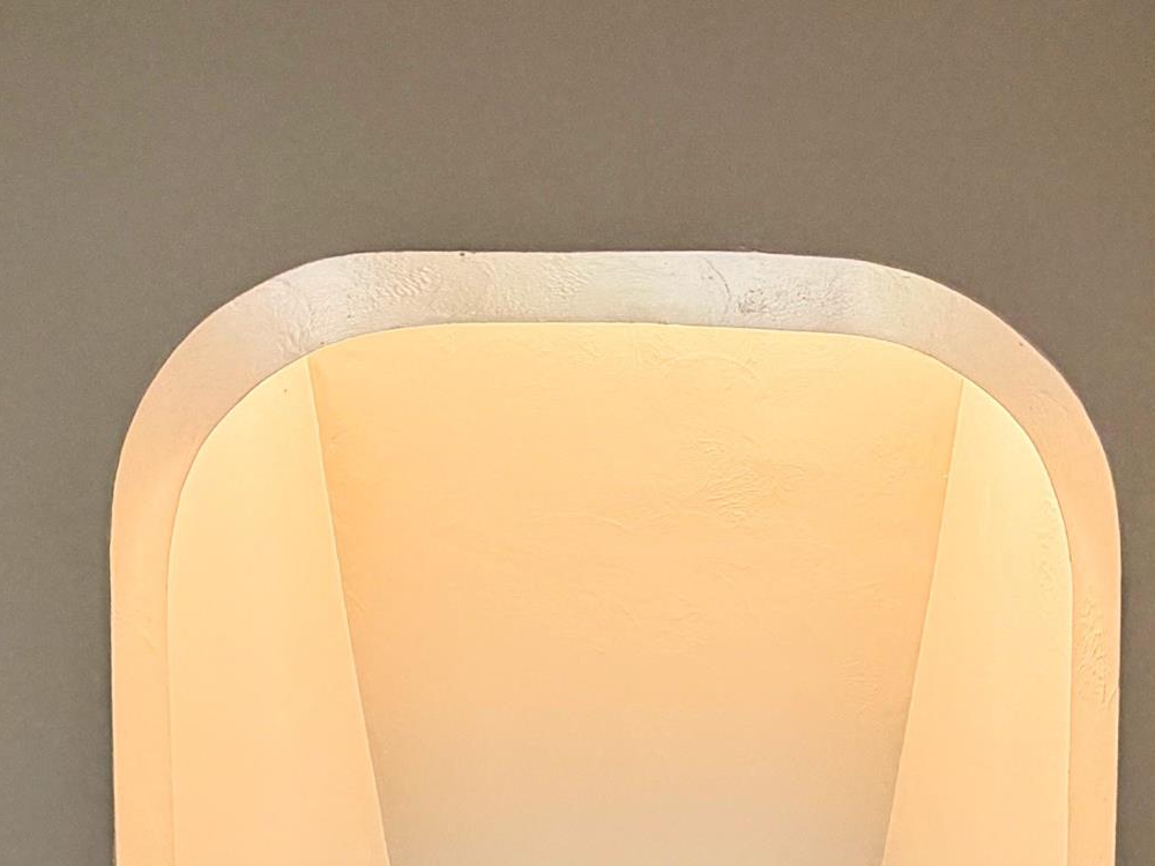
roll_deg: +0.3
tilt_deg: -3.4
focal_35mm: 43
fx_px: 1435
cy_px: 1053
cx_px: 679
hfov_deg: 43.7
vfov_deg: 28.9
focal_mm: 2.22
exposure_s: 1/120
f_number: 2.2
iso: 200
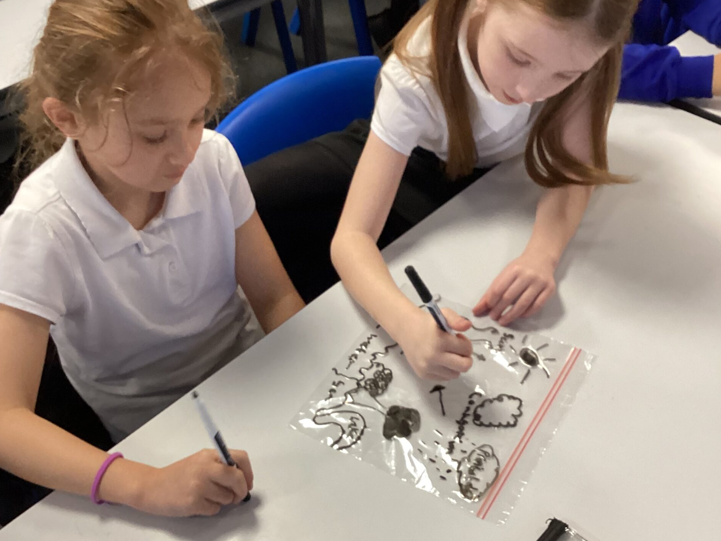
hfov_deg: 44.8
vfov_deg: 34.3
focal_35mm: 42
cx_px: 364
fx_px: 875
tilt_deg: -46.4
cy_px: 307
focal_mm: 3.3
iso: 200
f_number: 2.4
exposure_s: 1/60
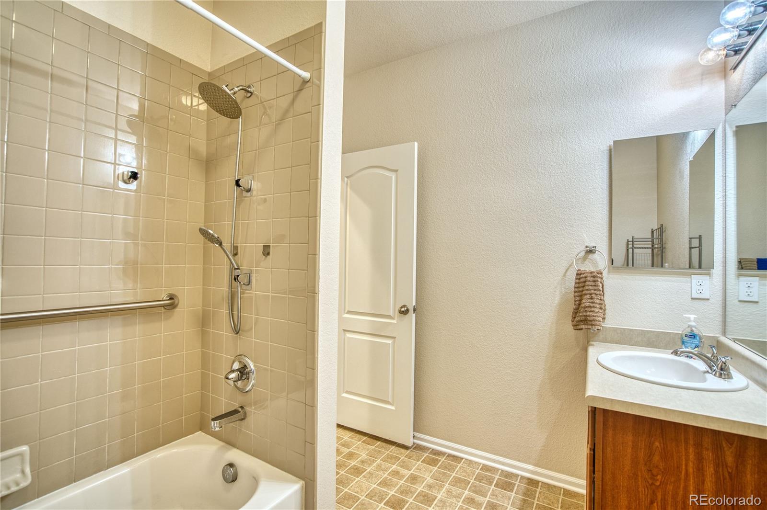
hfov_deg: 96.8
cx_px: 384
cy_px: 255
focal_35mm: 16
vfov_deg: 73.7
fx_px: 341
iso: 500
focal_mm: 16
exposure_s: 1/25
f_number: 4
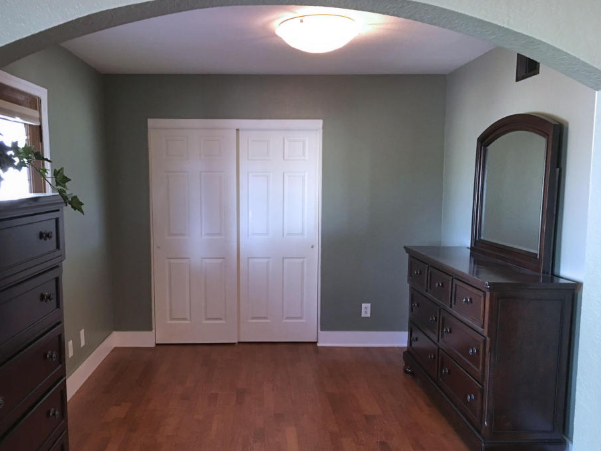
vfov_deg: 42.9
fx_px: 573
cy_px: 254
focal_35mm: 33
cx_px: 266
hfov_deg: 55.2
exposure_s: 1/4
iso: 50
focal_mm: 4.15
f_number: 2.2
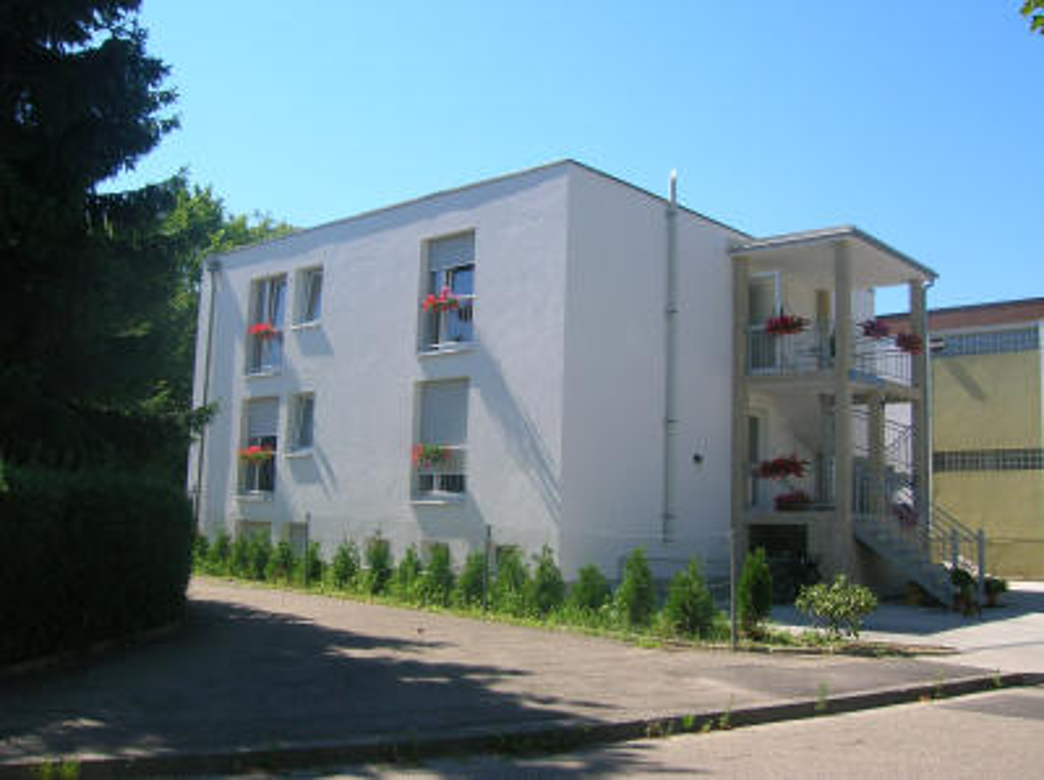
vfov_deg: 41.7
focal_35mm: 34
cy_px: 390
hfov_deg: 54.0
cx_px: 522
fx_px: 1024
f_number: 4.9
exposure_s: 1/263
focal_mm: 5.7
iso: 50
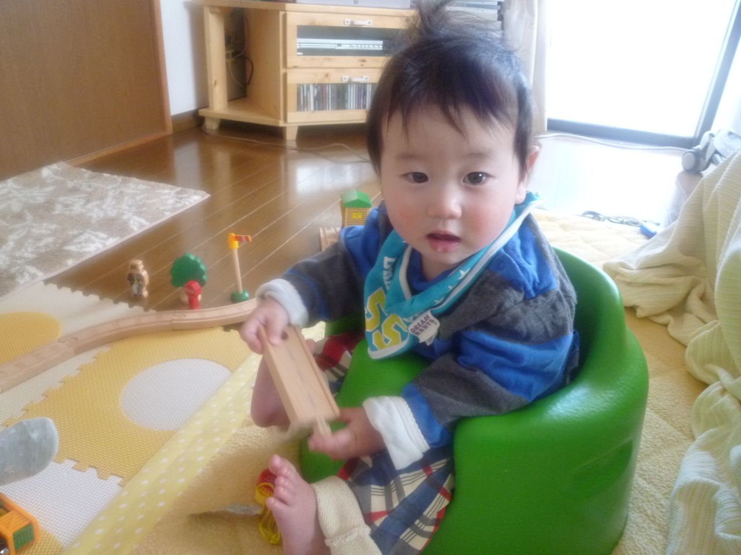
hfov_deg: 69.4
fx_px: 535
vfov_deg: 54.9
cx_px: 370
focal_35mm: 25
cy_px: 278
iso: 320
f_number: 2.8
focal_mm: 4.5
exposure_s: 1/30
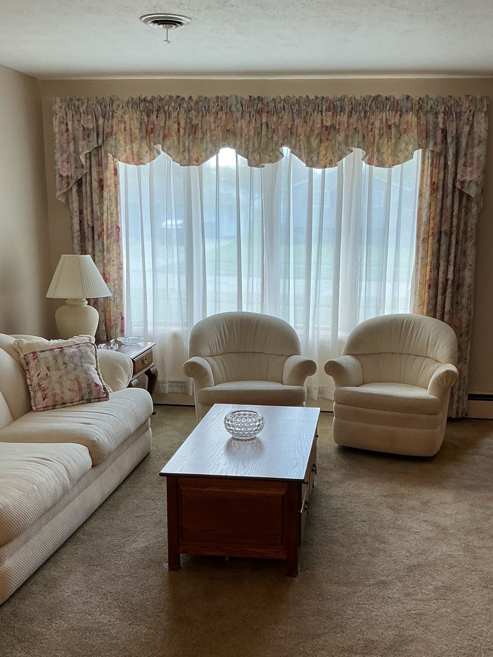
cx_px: 288
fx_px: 721
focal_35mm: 38
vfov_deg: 48.8
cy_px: 382
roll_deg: -0.6
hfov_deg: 37.6
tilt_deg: -13.4
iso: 32
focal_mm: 3
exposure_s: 1/60
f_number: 1.8
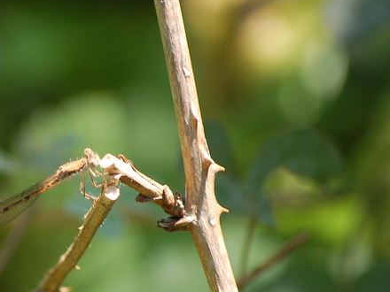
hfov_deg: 3.1
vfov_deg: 2.4
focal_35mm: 630
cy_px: 186
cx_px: 51
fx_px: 7098
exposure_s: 1/100
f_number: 5.6
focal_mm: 200
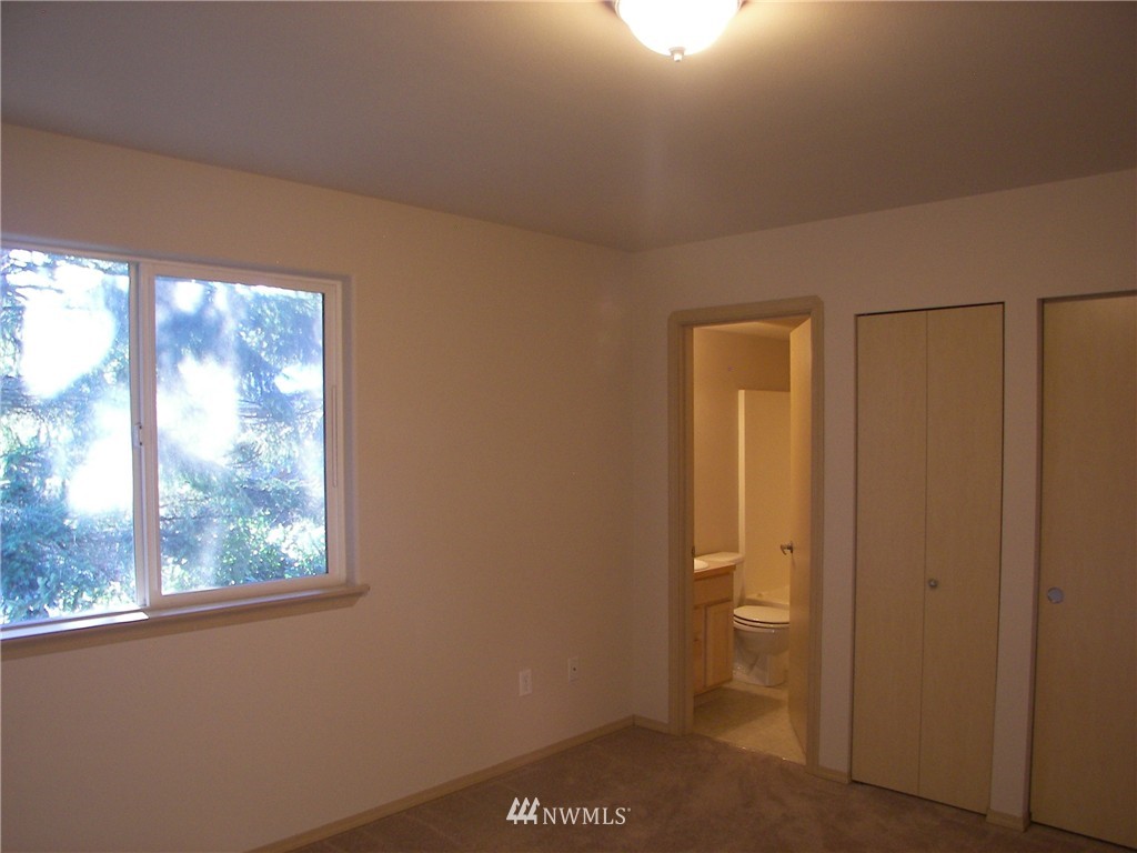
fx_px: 1182
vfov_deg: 39.7
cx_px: 568
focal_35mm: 36
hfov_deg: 51.4
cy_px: 426
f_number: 2.8
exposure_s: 1/15
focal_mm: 6
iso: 100
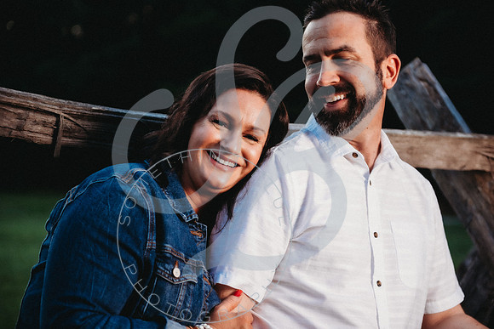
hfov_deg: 28.8
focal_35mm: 70
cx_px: 247
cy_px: 164
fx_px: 961
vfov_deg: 19.5
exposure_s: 1/1600
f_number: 2.8
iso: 400
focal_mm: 70
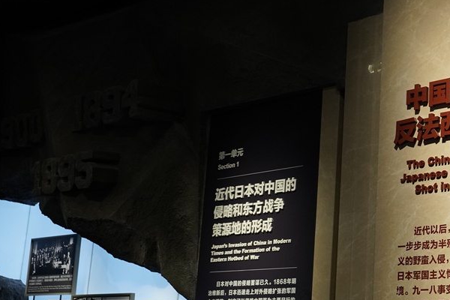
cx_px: 410
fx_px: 750
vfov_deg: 22.5
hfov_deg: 31.7
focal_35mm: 60
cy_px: 200
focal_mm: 30
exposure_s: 1/250
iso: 1600
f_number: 2.8
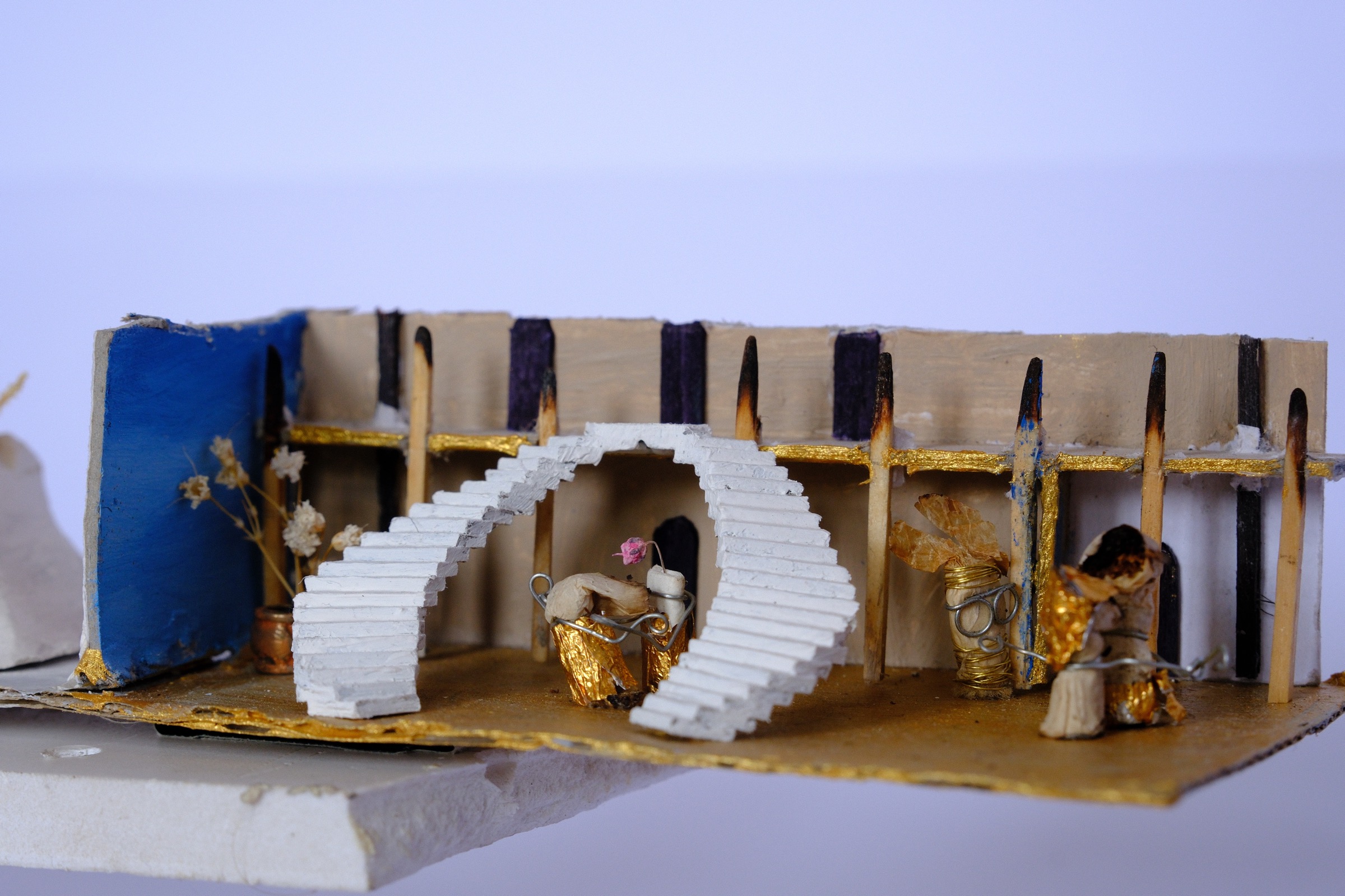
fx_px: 3101
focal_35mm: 83
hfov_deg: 24.5
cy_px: 448
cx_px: 672
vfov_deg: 16.5
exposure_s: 1/60
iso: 800
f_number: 8
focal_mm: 55
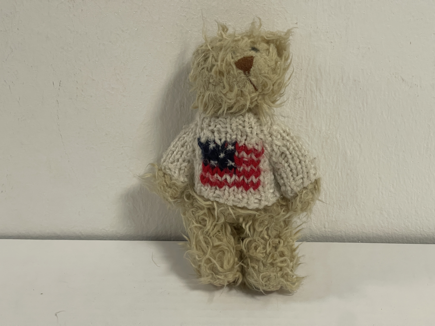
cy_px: 163
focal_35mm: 64
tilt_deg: -23.7
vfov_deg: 22.9
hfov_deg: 30.3
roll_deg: +1.9
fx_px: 804
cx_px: 218
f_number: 2.2
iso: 160
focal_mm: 7.5
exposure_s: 1/50
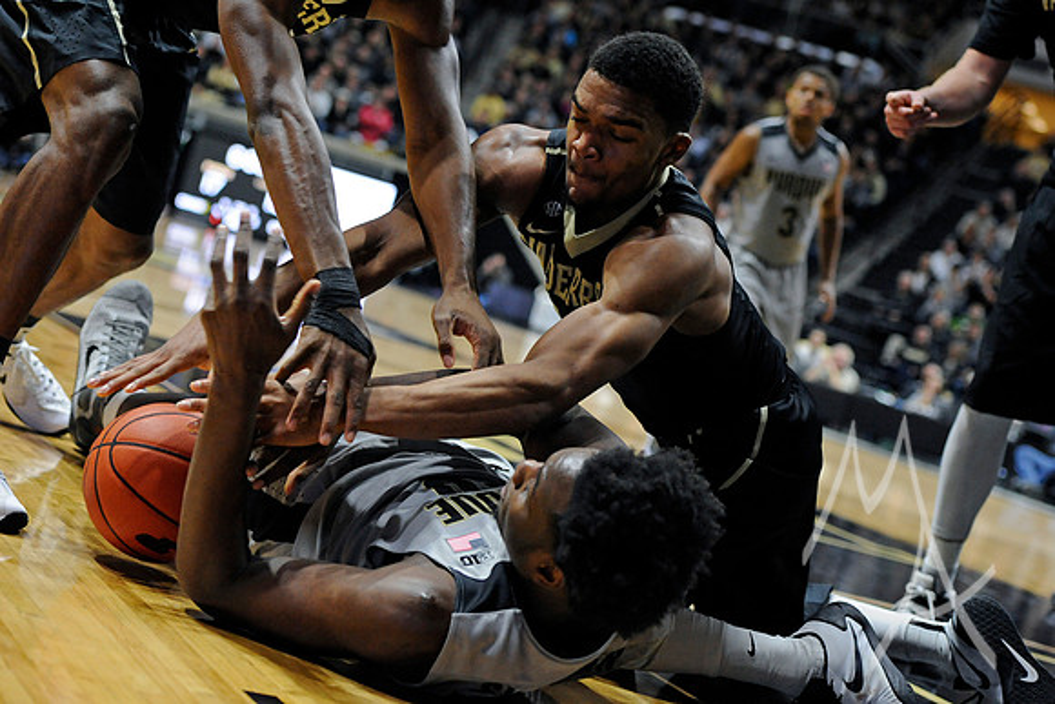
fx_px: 2052
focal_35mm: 70
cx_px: 528
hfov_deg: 28.8
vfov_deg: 19.5
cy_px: 352
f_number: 3.5
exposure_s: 1/1000
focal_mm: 70
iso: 4000
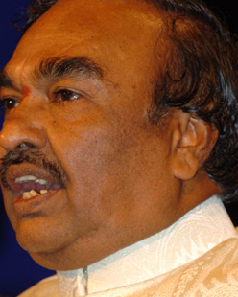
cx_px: 92
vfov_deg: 3.6
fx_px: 4790
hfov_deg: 2.8
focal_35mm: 544
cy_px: 202
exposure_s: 1/200
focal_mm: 200
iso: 400
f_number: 5.6
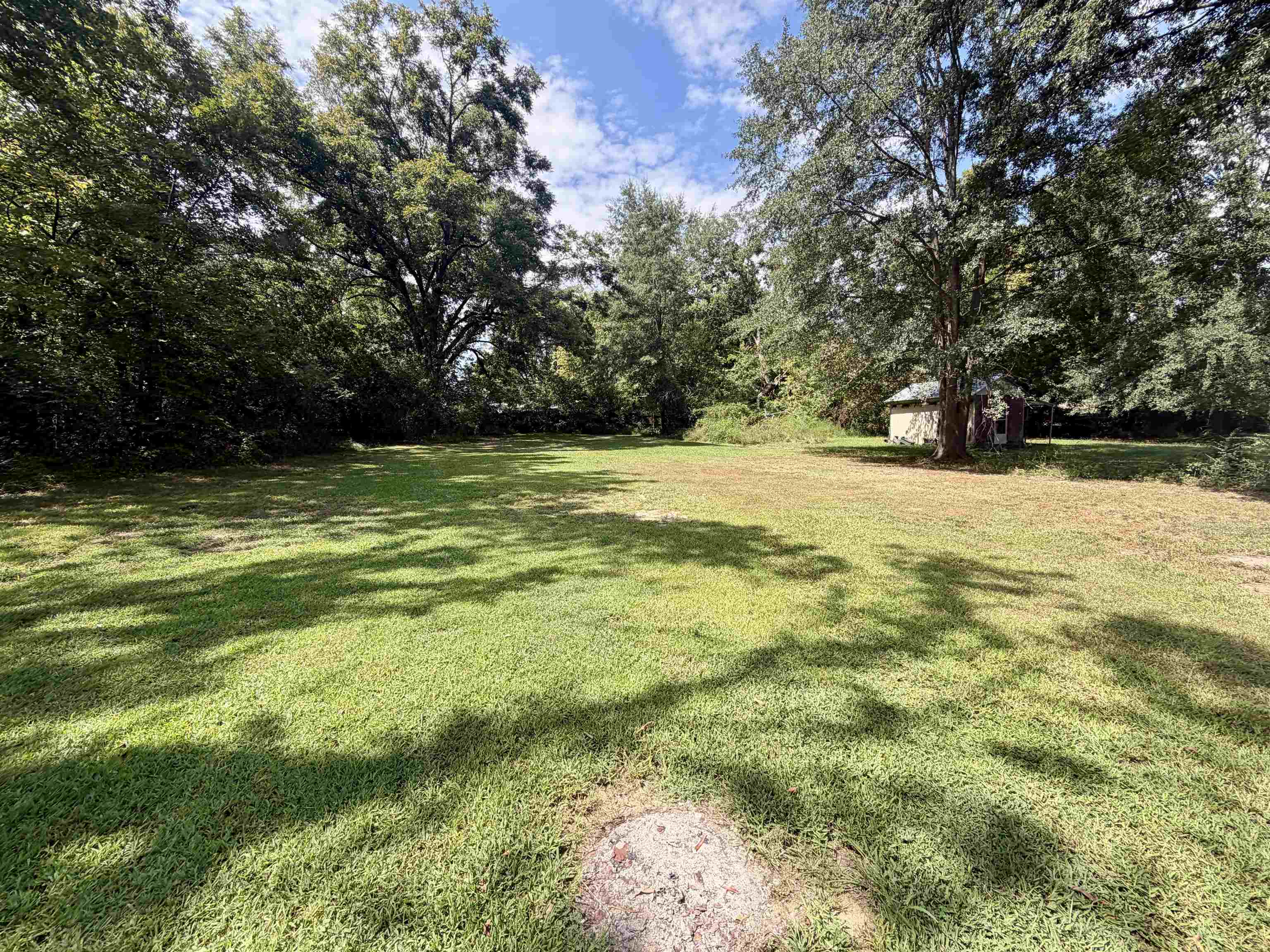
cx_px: 635
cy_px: 476
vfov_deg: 85.7
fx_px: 514
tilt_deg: -6.4
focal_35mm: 14
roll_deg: +1.2
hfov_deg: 102.1
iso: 40
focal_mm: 2.22
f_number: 2.2
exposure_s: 1/564
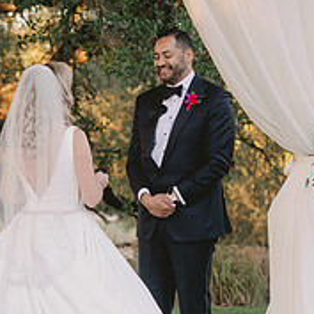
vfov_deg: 8.3
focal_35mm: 211
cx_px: 134
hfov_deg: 8.3
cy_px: 220
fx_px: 2165
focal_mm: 98
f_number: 2.8
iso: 500
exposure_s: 1/400
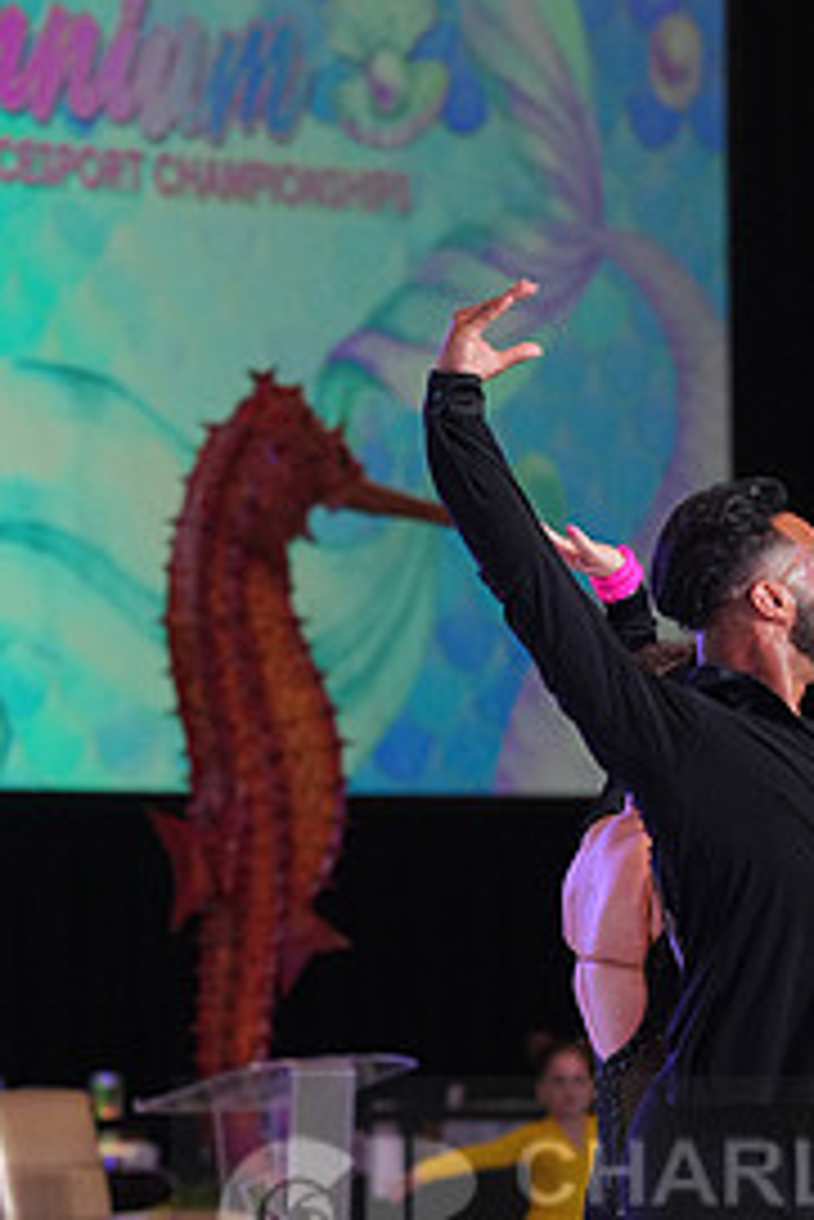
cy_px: 1229
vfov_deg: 6.4
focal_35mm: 319
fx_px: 10805
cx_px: 794
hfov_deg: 4.3
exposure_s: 1/400
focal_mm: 149
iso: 2500
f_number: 4
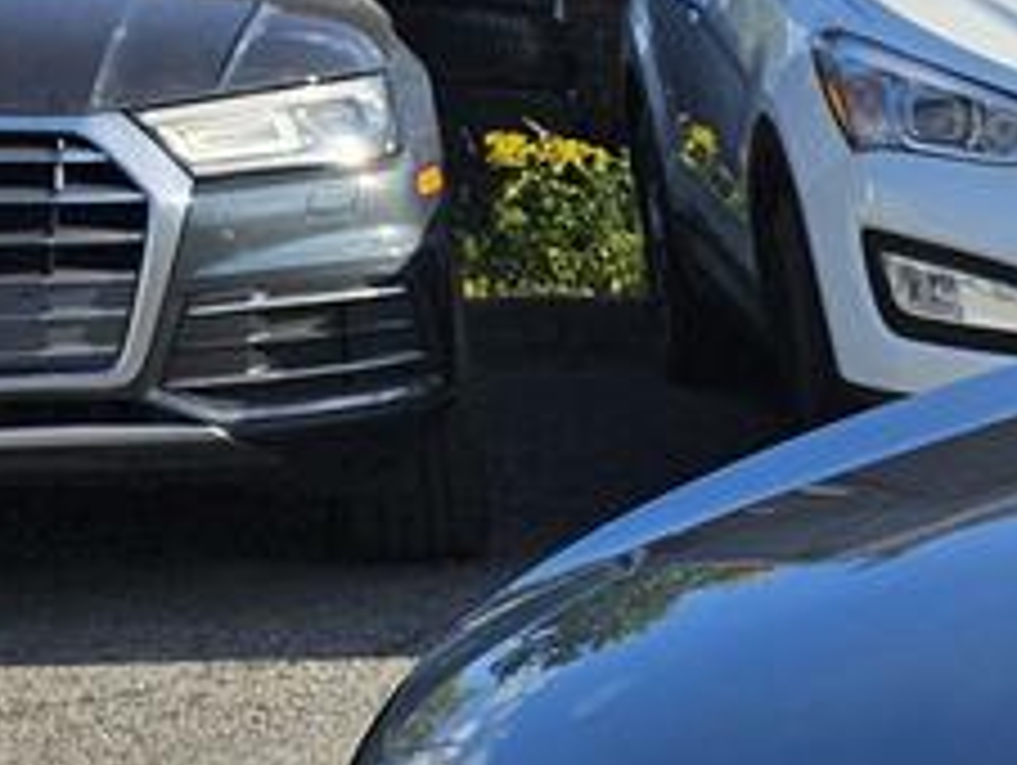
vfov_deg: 11.0
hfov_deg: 11.3
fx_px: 3823
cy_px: 1170
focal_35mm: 130
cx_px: 2754
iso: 10
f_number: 1.7
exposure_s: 1/709
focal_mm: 6.3
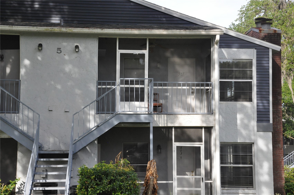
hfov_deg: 28.1
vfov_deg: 18.9
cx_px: 147
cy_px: 98
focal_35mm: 72
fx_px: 587
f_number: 7.1
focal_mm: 48
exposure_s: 1/2000
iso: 1250
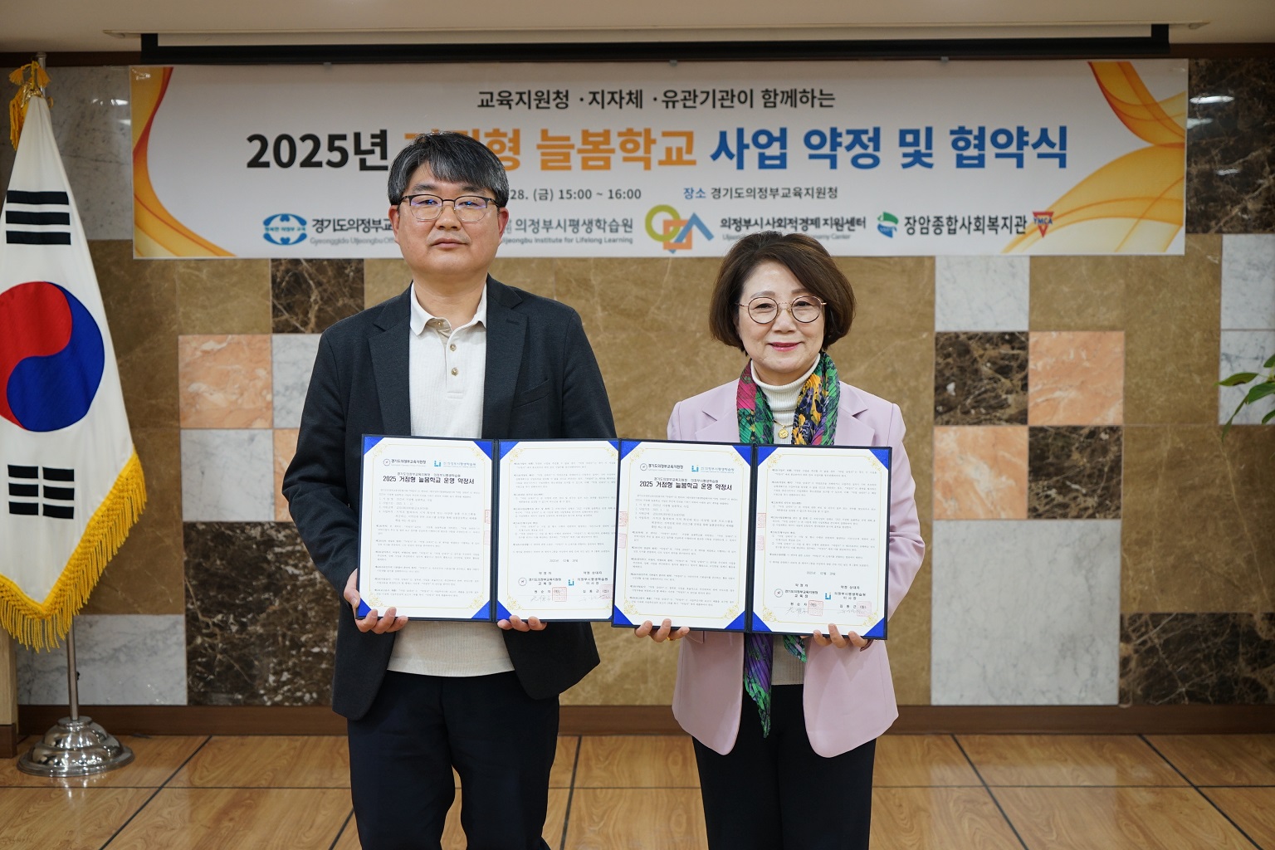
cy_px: 425
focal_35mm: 48
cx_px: 638
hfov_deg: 41.1
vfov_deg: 28.1
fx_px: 1700
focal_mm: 48
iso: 800
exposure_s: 1/60
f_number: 4
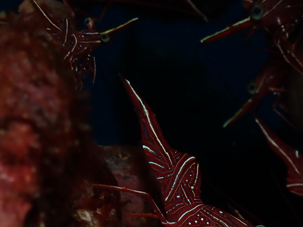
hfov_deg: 8.6
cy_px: 223
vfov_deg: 6.4
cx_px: 225
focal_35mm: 230
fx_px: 2013
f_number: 18
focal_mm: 18
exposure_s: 1/100
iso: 100
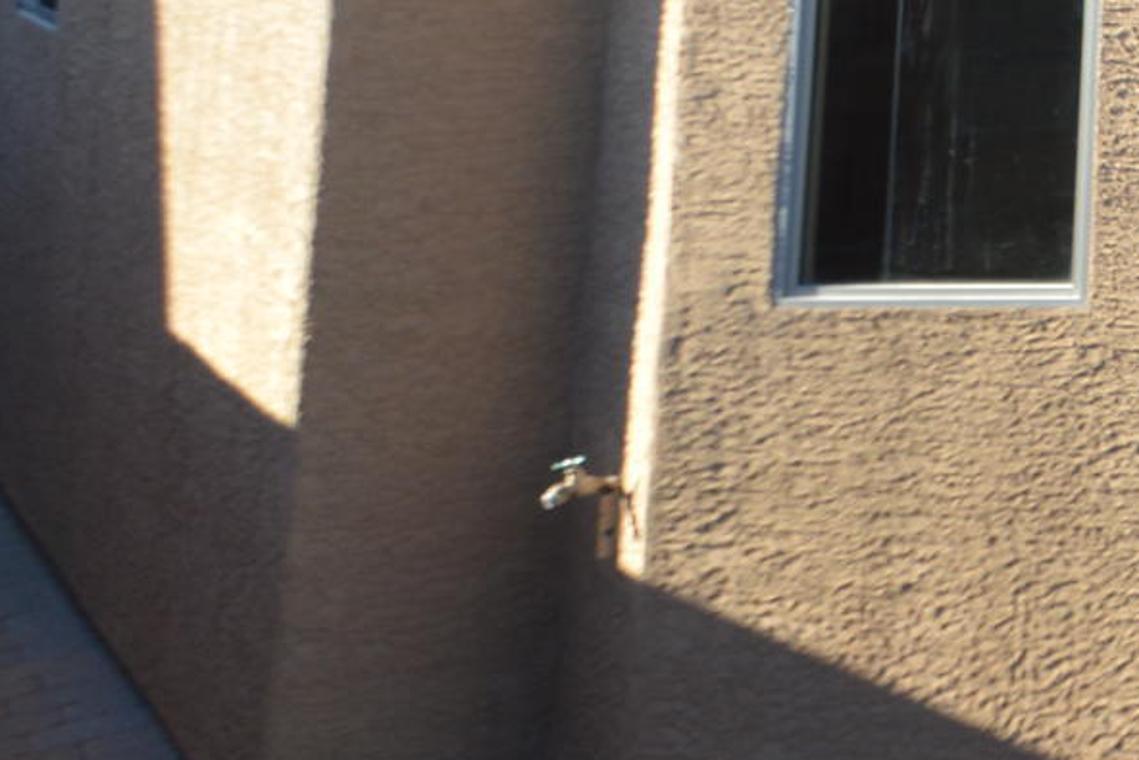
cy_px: -604
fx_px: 2405
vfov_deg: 15.5
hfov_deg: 19.7
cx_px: 2049
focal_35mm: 76
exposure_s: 1/250
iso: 200
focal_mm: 10
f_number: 8
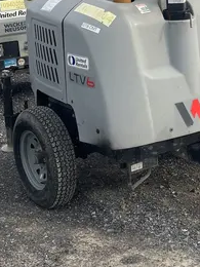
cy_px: 43
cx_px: 181
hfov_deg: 18.4
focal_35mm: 79
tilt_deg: -7.9
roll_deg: +3.6
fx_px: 609
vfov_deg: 24.2
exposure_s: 1/1080
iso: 32
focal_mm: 3.99
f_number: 1.8
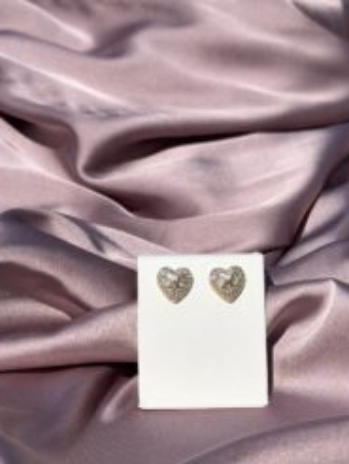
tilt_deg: -32.4
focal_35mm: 78
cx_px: 198
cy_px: 317
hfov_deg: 18.9
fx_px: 1047
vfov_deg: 24.8
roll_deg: +2.8
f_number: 1.78
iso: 80
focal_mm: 6.76
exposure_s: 1/27778
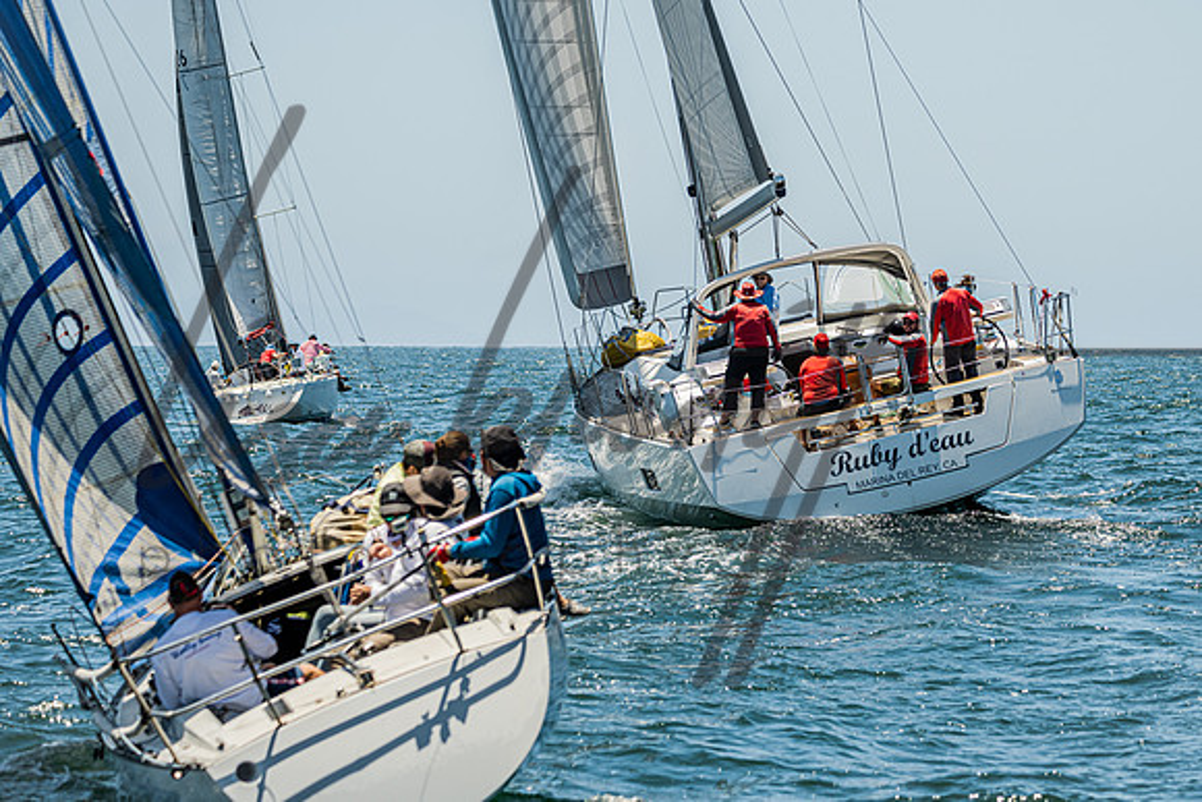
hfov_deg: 13.0
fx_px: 5275
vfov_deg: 8.7
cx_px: 716
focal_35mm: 158
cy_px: 329
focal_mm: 130
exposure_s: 1/1000
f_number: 5.6
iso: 320
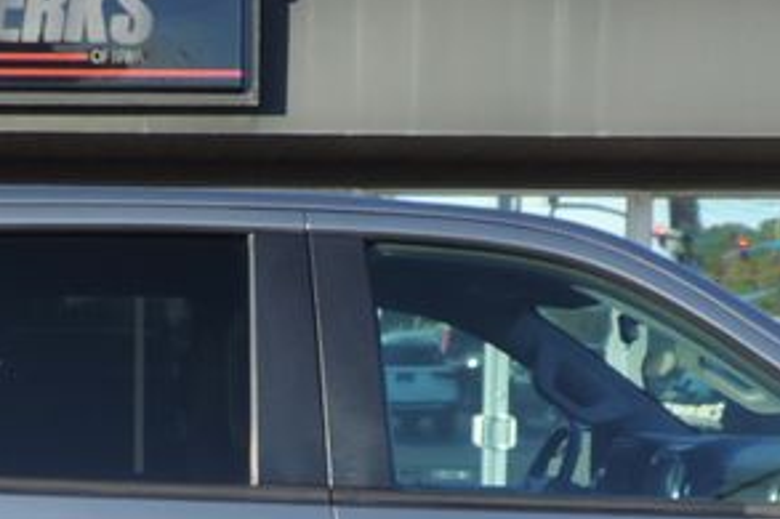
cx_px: 144
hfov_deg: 18.6
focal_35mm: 109
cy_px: 745
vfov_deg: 12.1
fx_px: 2360
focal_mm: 4.3
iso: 80
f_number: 3
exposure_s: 1/320
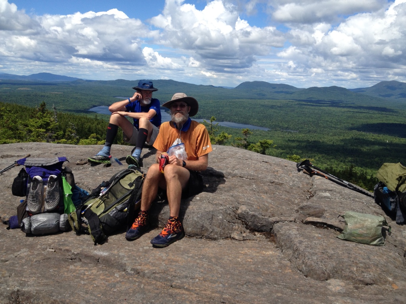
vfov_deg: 40.7
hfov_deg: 52.6
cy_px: 152
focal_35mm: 35
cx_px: 203
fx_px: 411
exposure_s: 1/1727
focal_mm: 4.28
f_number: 2.4
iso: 50
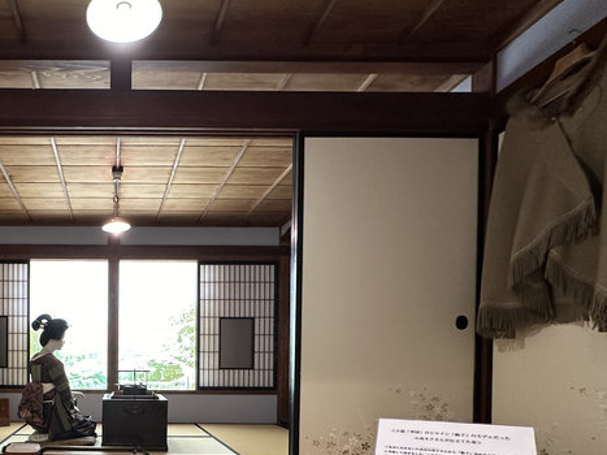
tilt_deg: -1.1
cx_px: 108
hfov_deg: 59.4
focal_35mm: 27
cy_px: 371
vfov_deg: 48.1
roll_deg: -1.1
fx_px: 473
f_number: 2.2
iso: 200
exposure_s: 1/50
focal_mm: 2.22
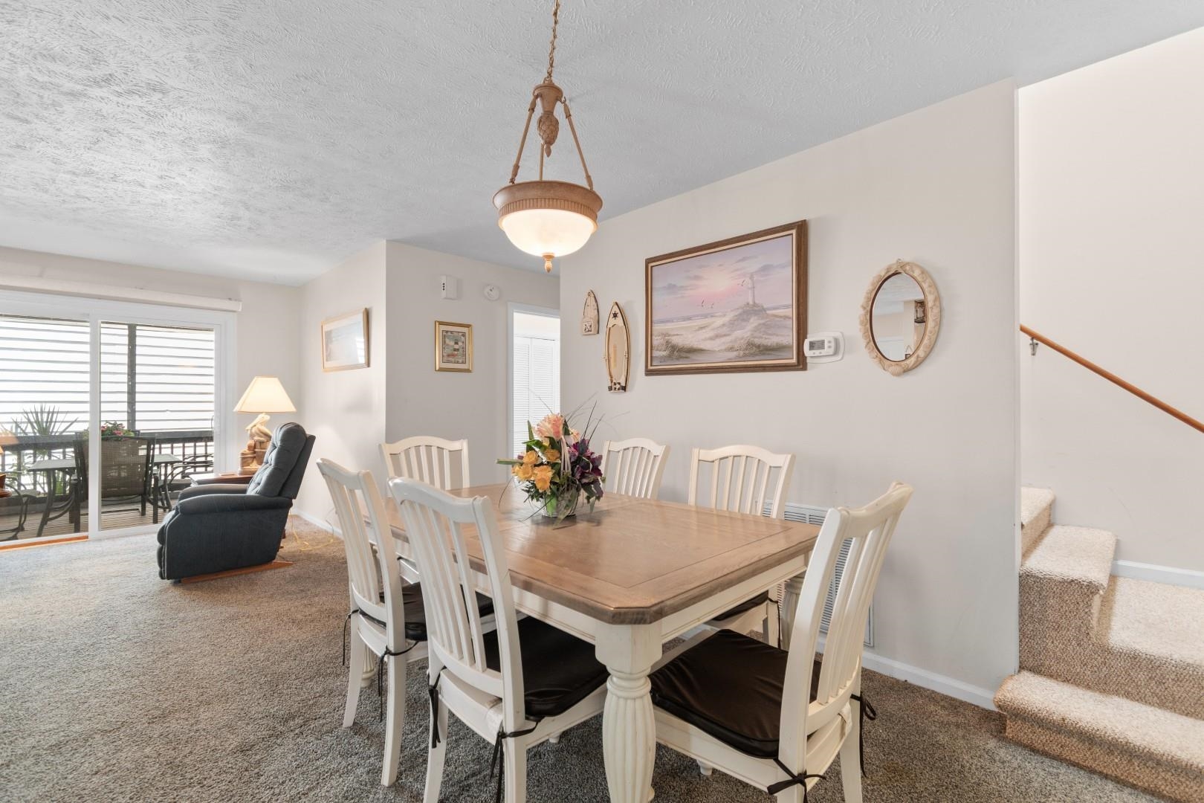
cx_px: 602
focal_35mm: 15
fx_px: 502
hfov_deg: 100.4
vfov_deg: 77.3
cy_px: 402
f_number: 4.5
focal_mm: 10
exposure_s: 1/2
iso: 100
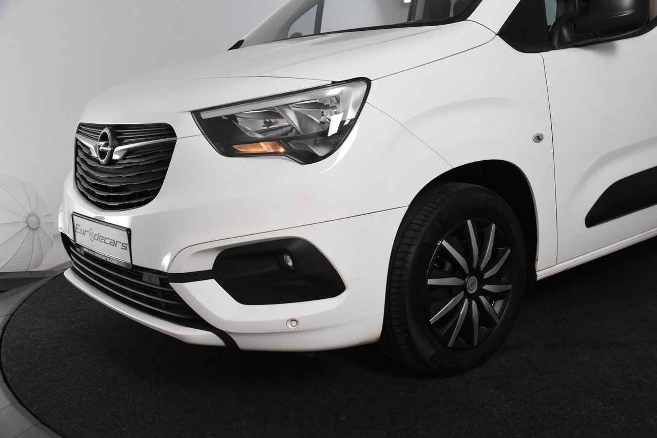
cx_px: 328
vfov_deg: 34.2
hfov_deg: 49.6
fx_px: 712
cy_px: 219
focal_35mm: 39
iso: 1600
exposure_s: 1/125
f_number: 6.3
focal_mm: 26
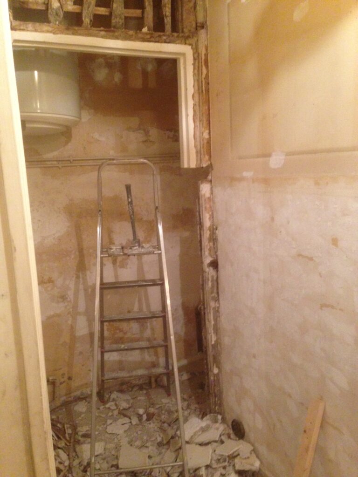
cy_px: 238
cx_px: 179
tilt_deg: -8.9
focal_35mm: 33
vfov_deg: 55.4
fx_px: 455
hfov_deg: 42.9
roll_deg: +2.7
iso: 400
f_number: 2.4
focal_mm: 4.12
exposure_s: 1/20
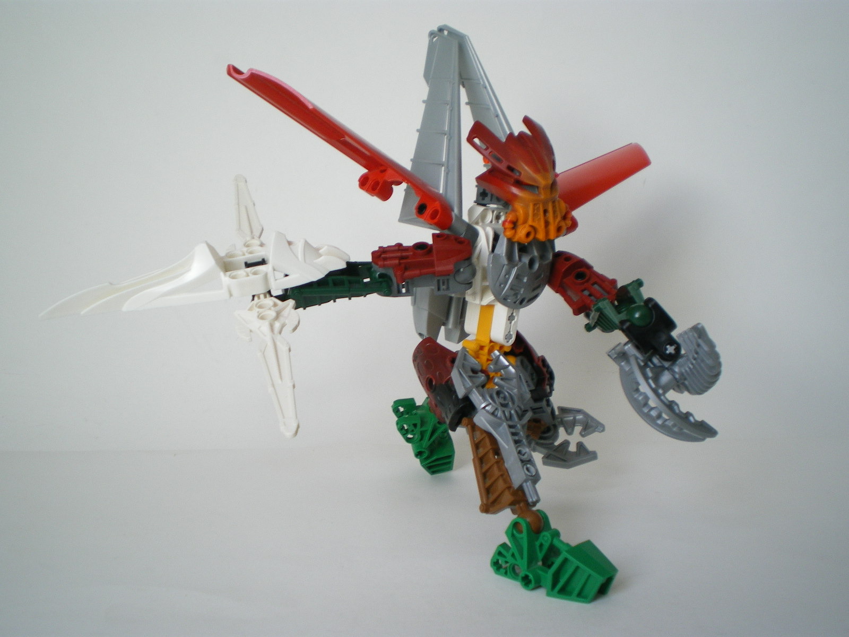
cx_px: 424
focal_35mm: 42
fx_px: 1030
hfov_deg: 44.8
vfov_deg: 34.3
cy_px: 318
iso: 100
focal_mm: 7.4
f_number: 3.5
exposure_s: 1/50
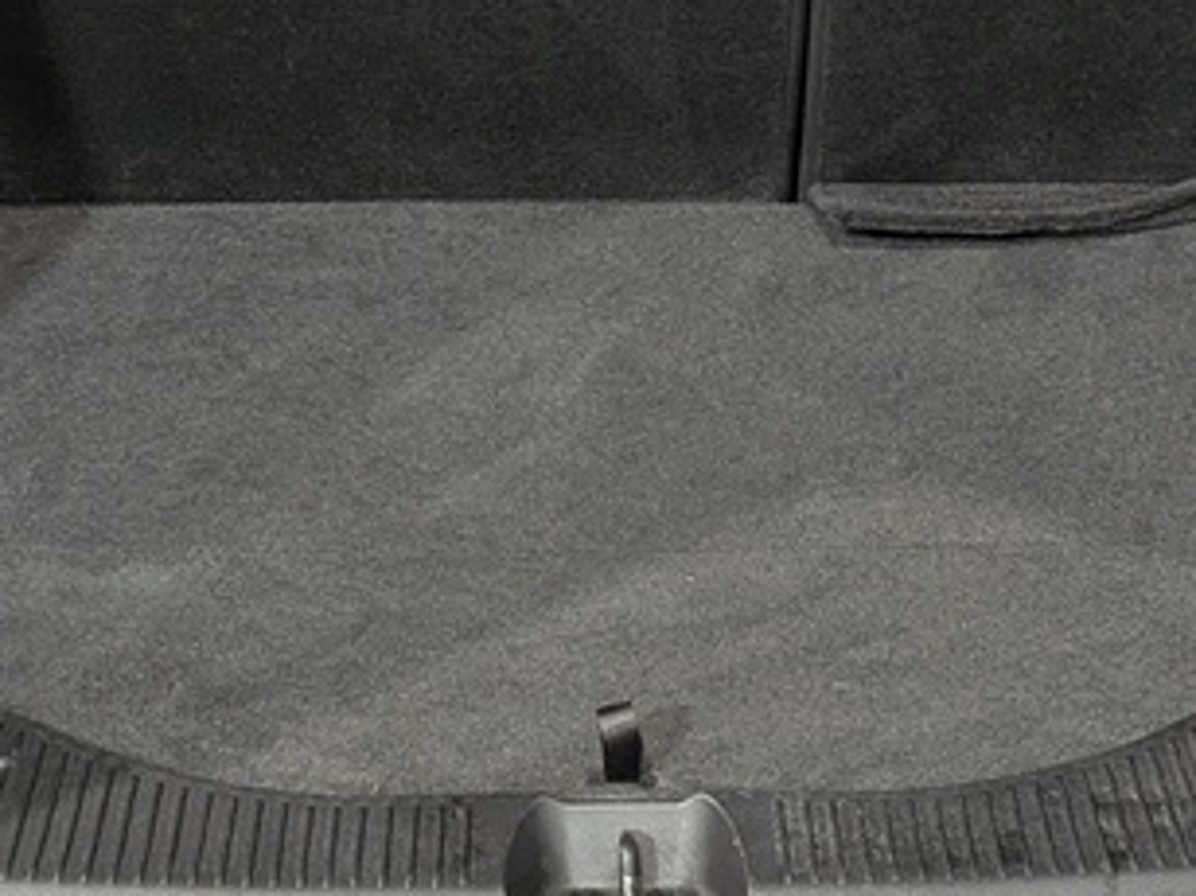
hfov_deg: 24.4
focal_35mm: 80
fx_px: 2763
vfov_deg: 18.2
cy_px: 148
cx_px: 608
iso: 35
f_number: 1.7
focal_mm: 4.53
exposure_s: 1/24
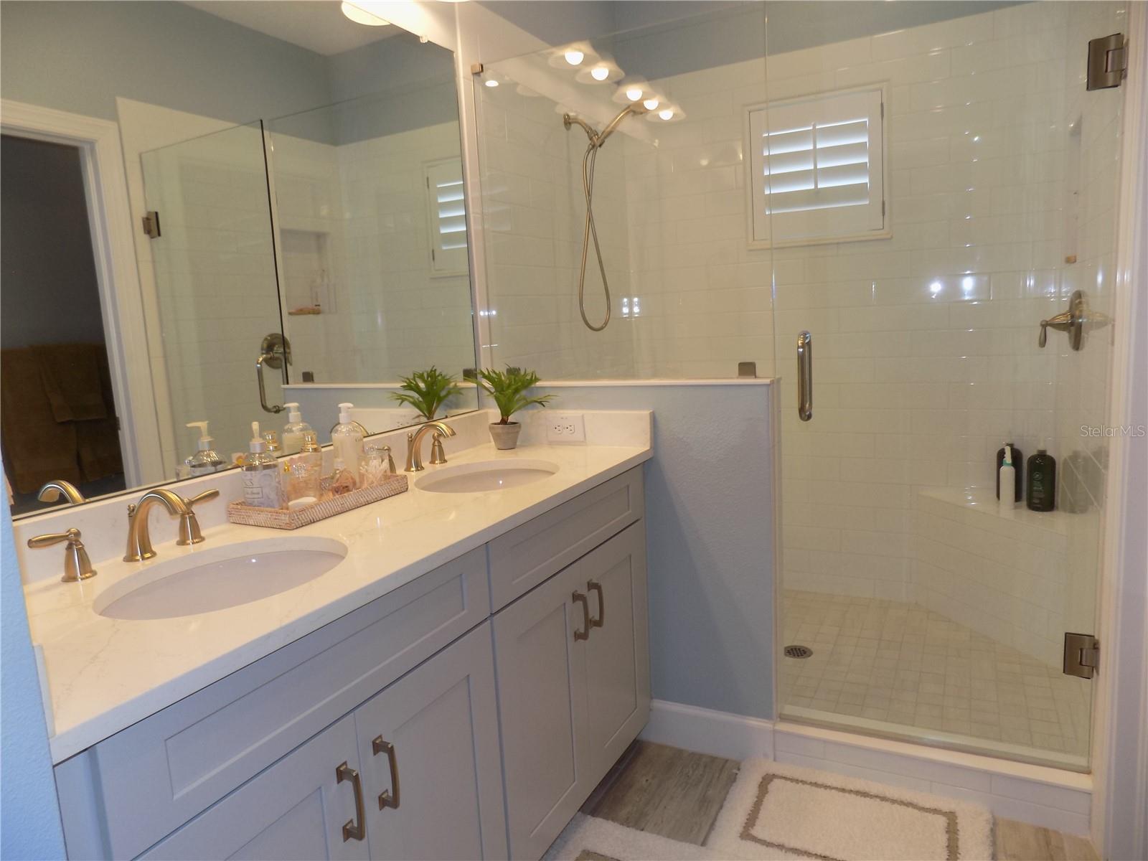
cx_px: 574
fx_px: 763
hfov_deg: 73.9
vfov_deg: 58.9
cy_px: 430
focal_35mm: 23
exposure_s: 1/50
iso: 80
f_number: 3.1
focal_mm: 4
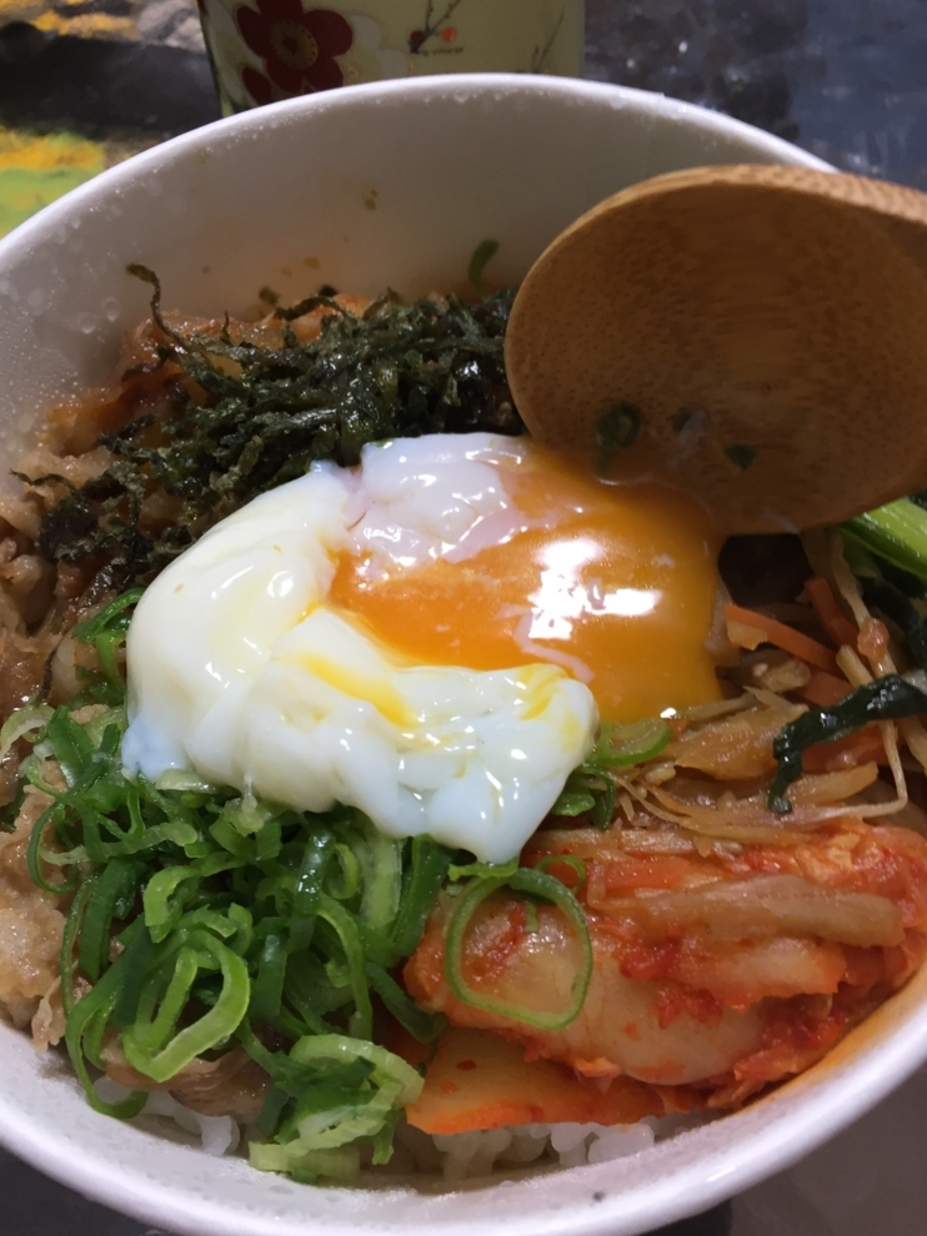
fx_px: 1072
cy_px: 618
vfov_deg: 60.0
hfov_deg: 46.8
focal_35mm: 30
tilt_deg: -60.0
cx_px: 468
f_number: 2.2
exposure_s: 1/30
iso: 64
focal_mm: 4.15
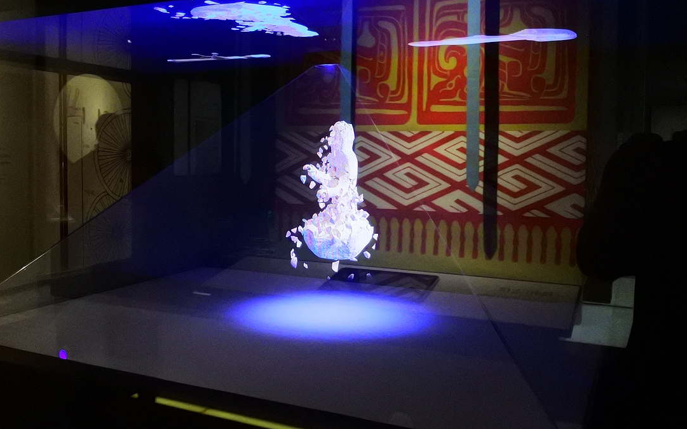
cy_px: 189
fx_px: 655
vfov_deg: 36.2
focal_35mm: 35
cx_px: 289
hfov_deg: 55.1
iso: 5000
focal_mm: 10.8
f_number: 3.5
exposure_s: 1/60
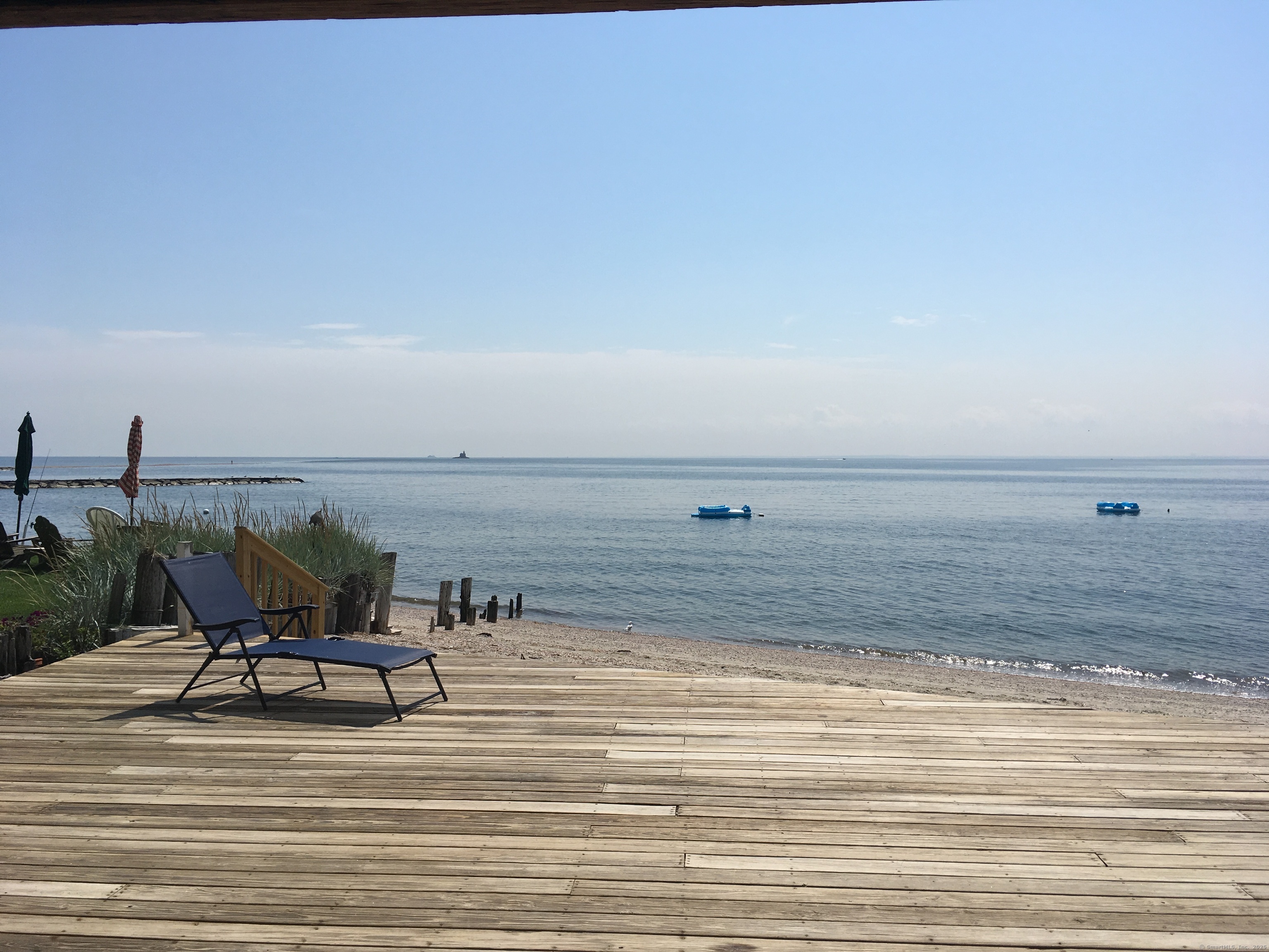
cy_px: 476
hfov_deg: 61.7
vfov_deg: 48.2
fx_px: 1063
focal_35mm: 29
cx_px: 634
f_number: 2.2
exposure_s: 1/3846
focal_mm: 4.15
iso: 25
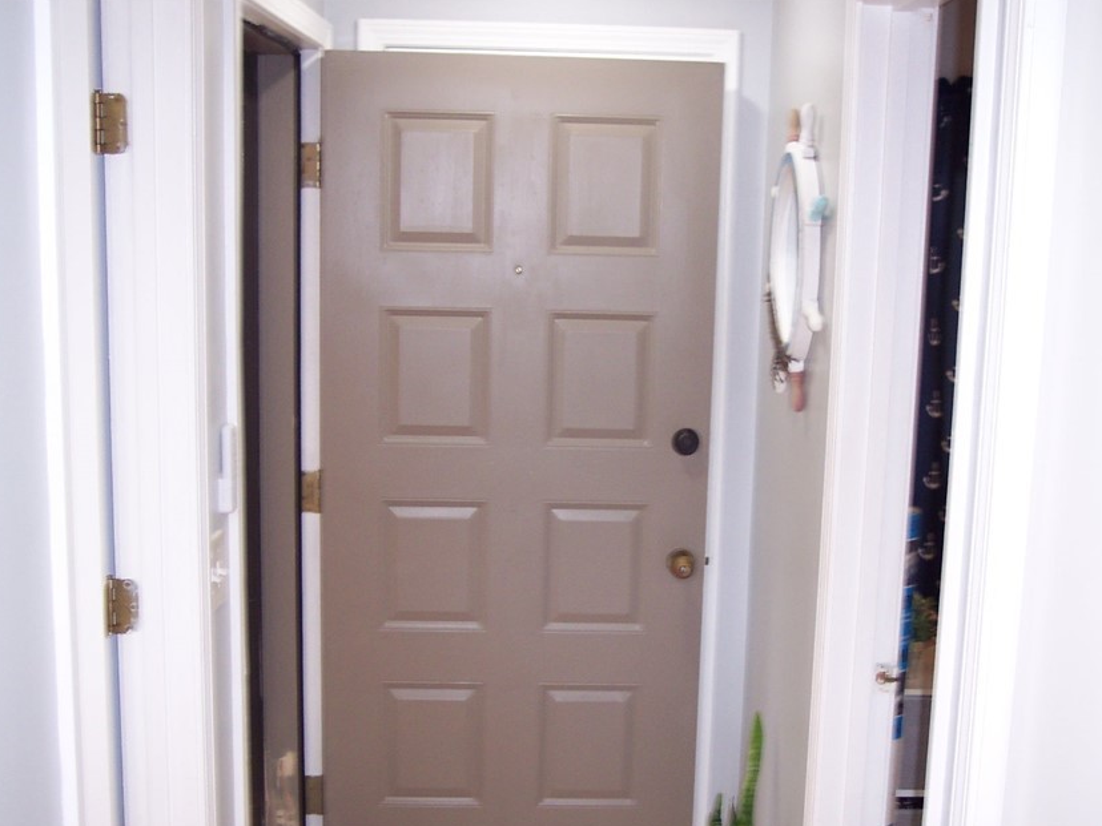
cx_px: 579
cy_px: 503
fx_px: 1496
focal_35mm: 47
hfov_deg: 40.4
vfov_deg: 30.8
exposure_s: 1/30
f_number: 2.8
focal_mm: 8
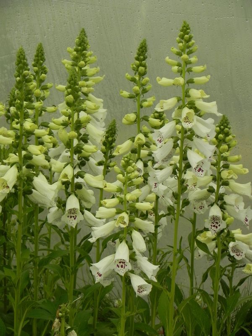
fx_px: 2058
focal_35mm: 212
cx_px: 126
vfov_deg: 9.3
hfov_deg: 7.0
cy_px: 168
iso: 160
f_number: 5
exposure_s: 1/1000
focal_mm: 37.7
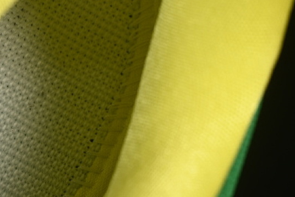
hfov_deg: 13.6
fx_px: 1238
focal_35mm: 151
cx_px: 110
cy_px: 86
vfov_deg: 9.1
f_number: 7.1
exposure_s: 1/125
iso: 160
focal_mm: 50
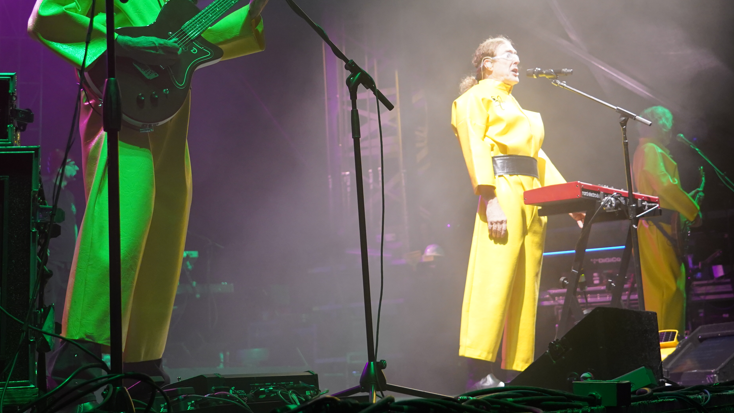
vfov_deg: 18.0
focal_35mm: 66
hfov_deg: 31.9
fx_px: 1285
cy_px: 40
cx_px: 368
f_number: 4
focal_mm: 39
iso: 2000
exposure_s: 1/160
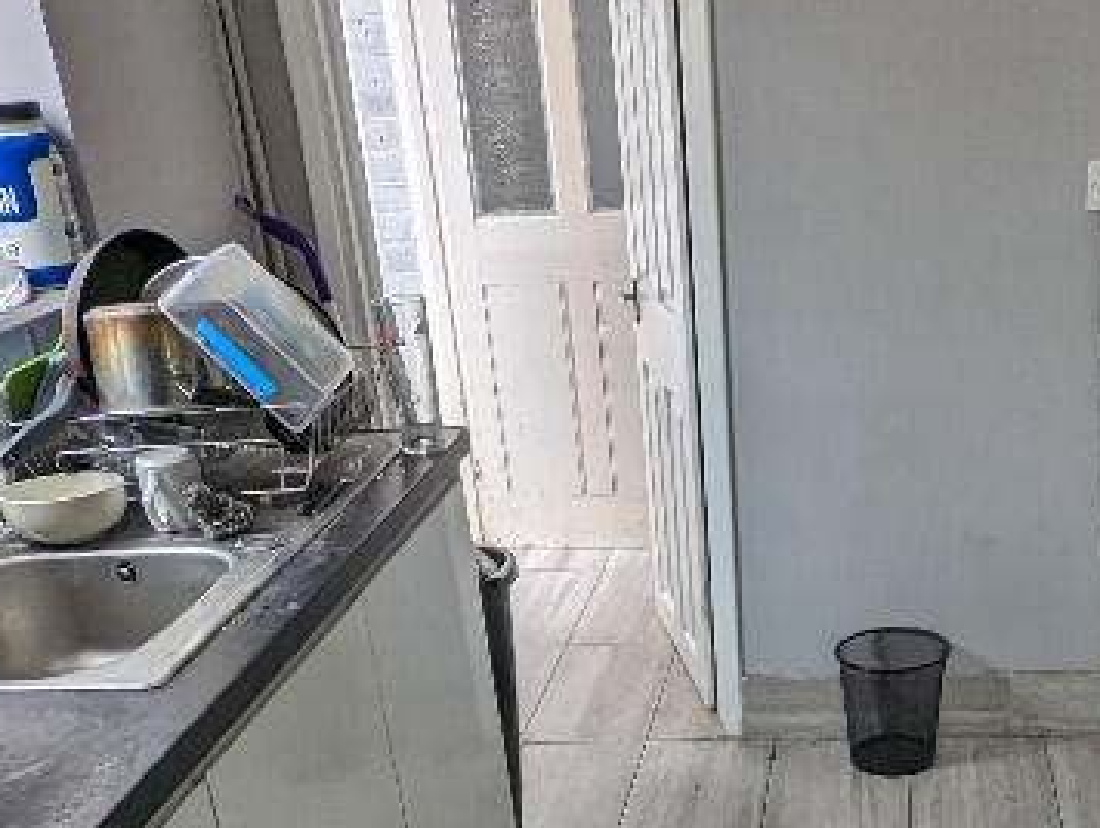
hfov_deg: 40.6
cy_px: 857
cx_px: 742
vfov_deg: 29.2
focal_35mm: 46
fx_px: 1464
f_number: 2.2
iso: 89
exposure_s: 1/42.1
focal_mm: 2.35
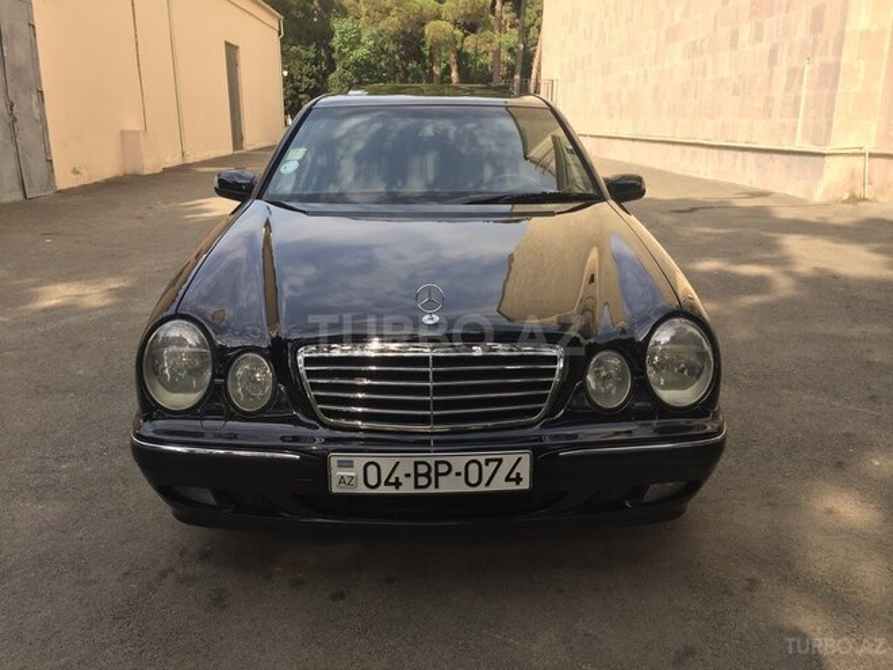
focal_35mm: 29
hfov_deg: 61.7
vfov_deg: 48.2
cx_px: 446
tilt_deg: -16.6
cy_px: 335
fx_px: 748
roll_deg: -0.1
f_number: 2.2
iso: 32
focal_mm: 4.15
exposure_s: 1/760
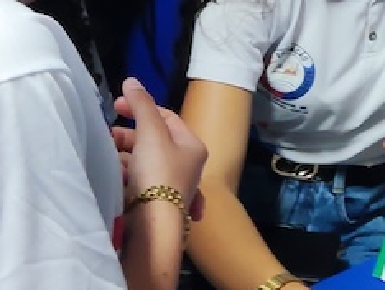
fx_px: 1425
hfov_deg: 14.8
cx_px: 471
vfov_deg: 11.4
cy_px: -64
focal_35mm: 128
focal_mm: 4.71
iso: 391
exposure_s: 1/40
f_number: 1.79
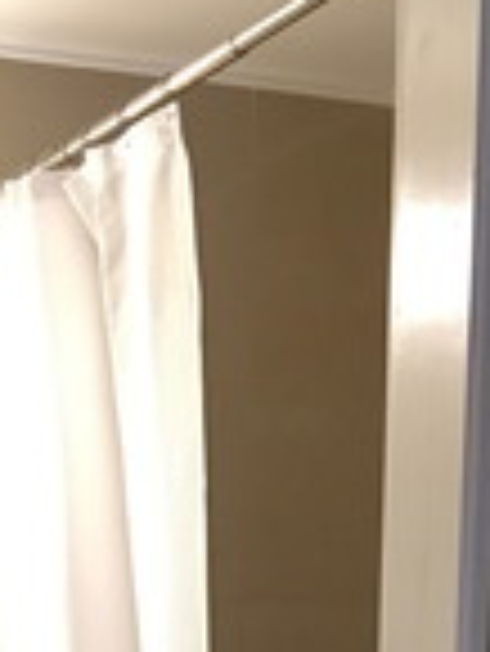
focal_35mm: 96
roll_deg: -0.6
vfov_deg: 18.4
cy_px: 949
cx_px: 117
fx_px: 1809
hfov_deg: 15.3
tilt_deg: -10.2
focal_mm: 4.15
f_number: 2.2
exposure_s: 1/15
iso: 64
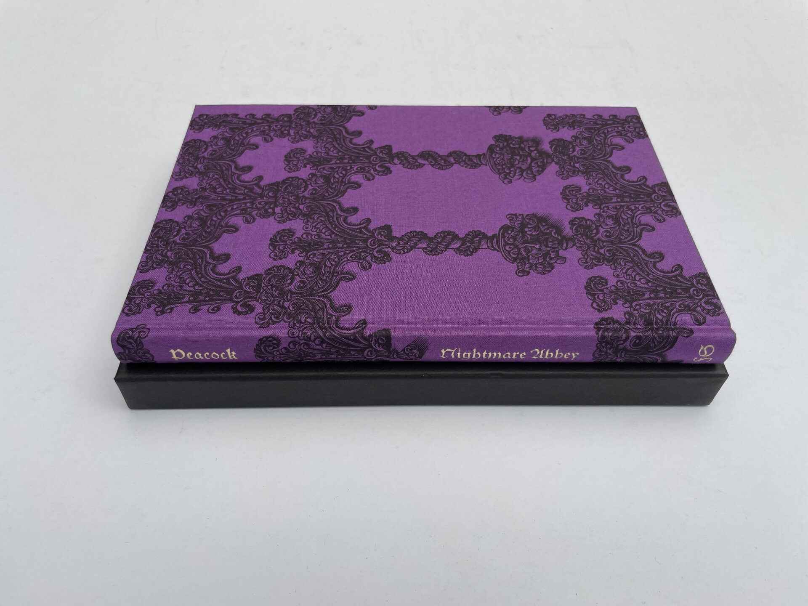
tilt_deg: -49.5
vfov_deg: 53.1
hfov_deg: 67.3
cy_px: 303
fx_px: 607
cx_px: 404
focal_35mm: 26
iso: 32
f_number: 1.6
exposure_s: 1/525
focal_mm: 4.2
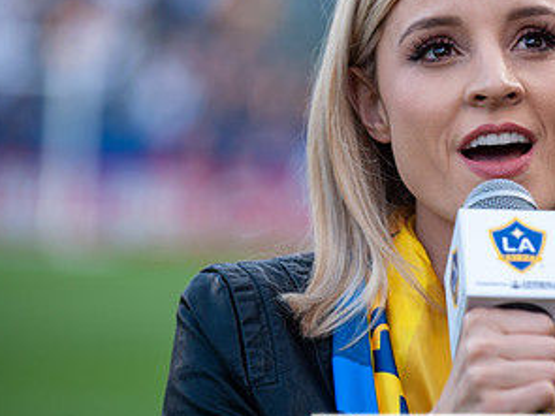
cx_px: 444
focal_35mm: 255
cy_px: 156
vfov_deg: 5.8
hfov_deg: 7.8
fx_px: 4087
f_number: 2.8
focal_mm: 135
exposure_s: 1/400
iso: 250
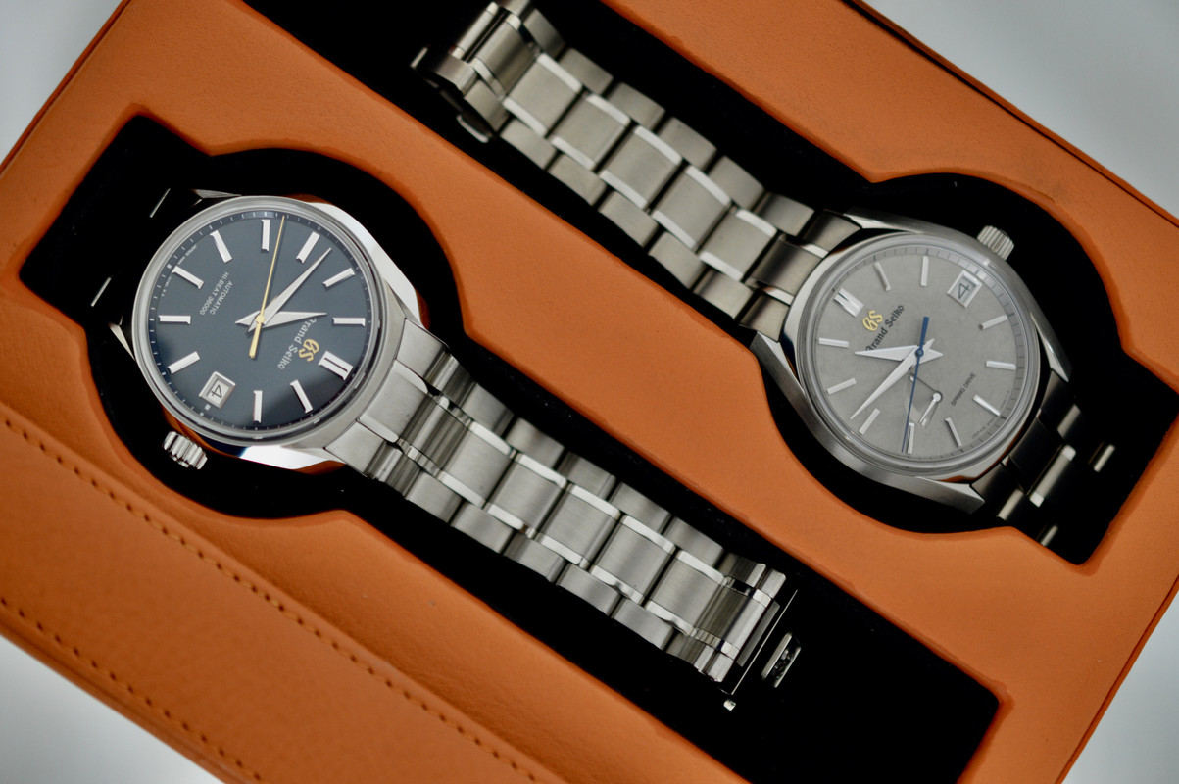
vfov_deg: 22.6
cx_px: 590
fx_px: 1963
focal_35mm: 60
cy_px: 392
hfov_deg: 33.4
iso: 720
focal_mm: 40
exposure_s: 1/60
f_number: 3
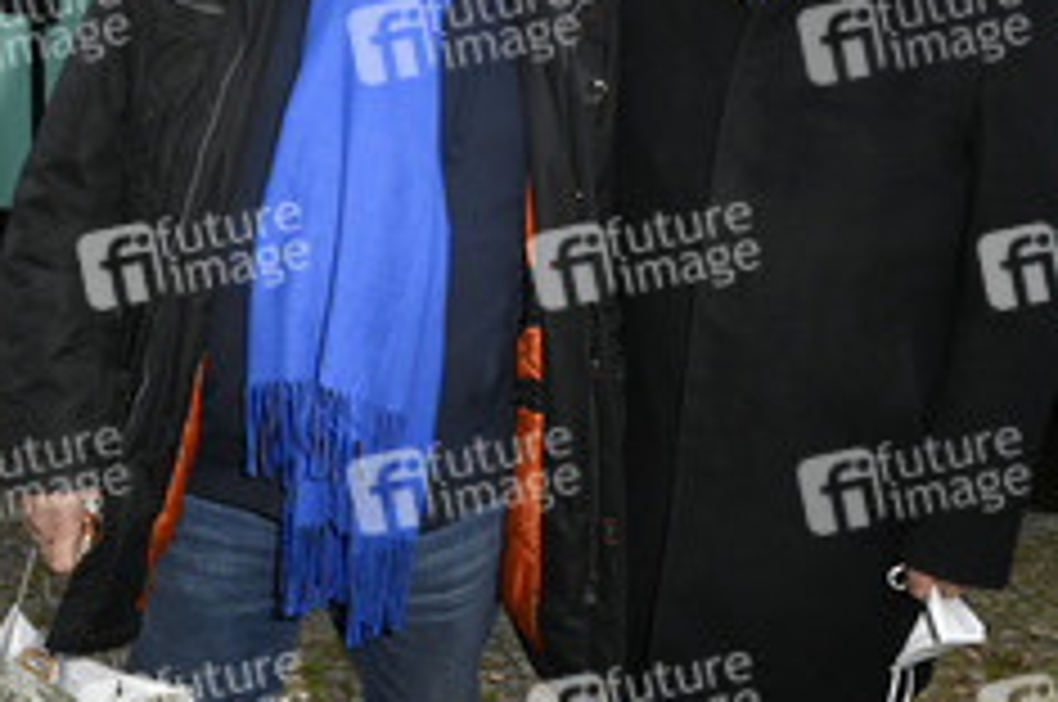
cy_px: 144
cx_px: 524
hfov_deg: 39.6
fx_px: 1467
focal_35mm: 50
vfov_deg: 26.4
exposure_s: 1/125
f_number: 6.3
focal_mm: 26
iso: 2000
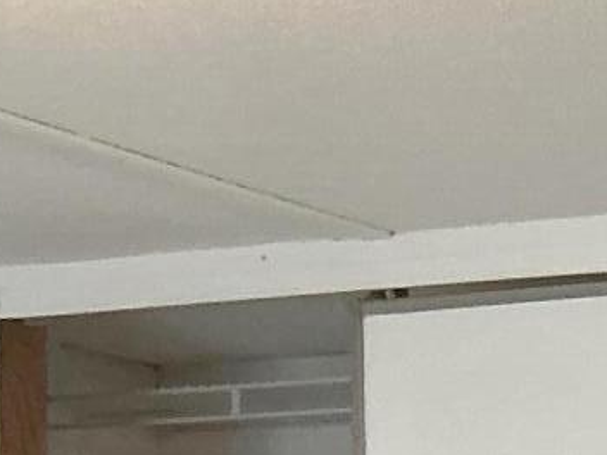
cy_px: 1150
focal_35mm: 165
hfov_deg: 10.8
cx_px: 1257
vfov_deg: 8.2
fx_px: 2893
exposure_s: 1/60
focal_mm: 3
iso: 64
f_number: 1.8
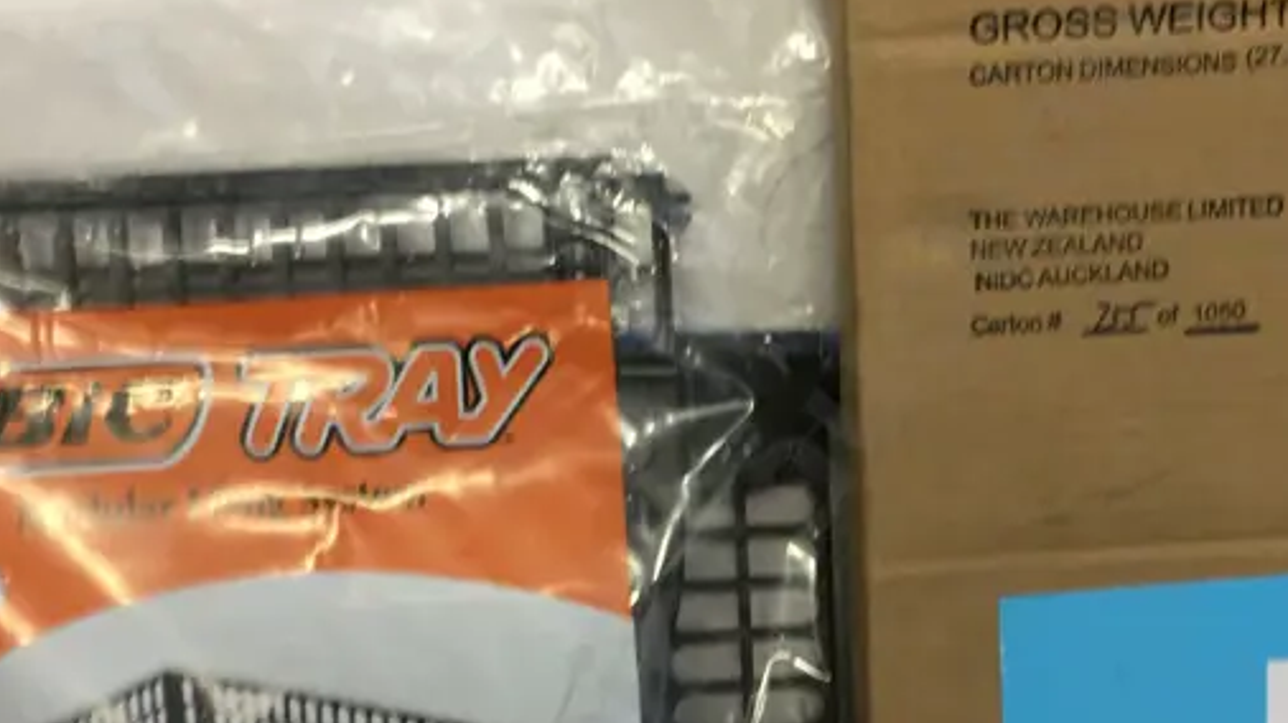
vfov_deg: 18.6
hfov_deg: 32.8
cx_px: 723
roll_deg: -0.3
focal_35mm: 64
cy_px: 586
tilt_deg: -40.7
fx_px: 2185
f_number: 2.2
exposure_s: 1/17
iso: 64
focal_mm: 4.15
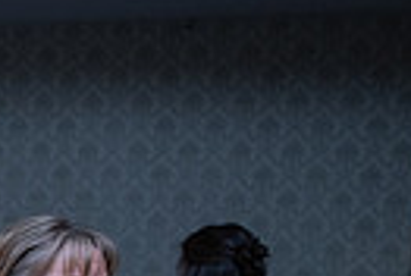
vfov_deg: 12.0
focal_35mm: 106
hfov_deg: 15.8
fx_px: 1213
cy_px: 481
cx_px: -370
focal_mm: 24
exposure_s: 1/160
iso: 1000
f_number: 3.5
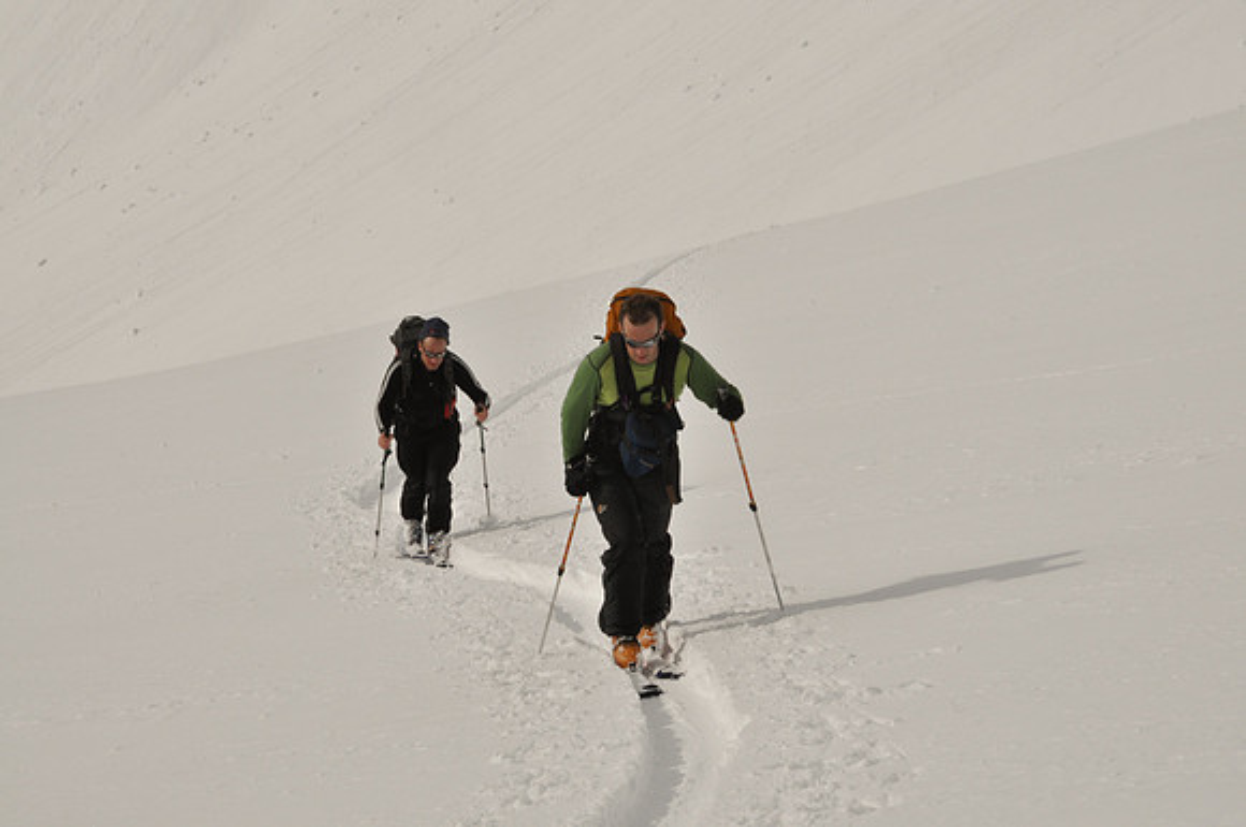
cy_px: 414
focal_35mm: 128
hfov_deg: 16.1
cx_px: 623
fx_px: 4407
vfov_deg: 10.7
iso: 320
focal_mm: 85
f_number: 32
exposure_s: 1/100
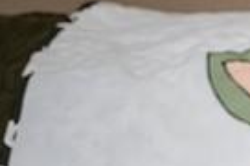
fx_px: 1483
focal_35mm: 214
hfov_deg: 9.0
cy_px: 327
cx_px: 517
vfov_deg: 6.2
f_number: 4
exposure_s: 1/160
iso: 800
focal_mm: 50
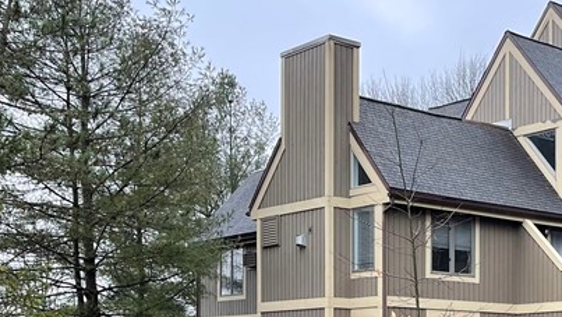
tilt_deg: +0.5
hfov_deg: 28.3
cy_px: 344
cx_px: 496
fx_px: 1073
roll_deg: +0.5
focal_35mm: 72
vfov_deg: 16.3
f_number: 1.6
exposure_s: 1/121
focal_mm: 5.1
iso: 64
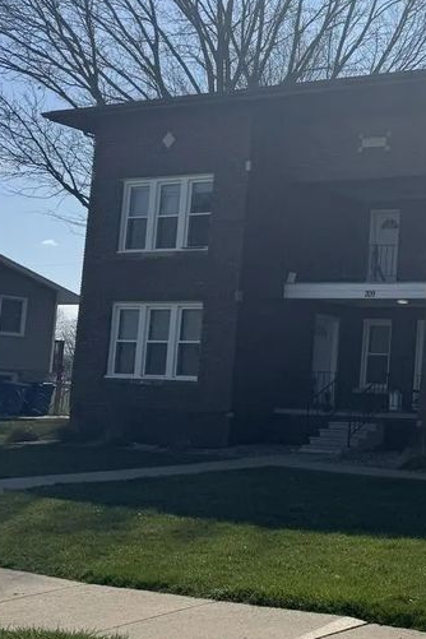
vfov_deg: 38.9
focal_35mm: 51
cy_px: 330
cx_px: 636
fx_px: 905
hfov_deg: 22.0
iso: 64
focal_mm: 6.86
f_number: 1.78
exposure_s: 1/20000
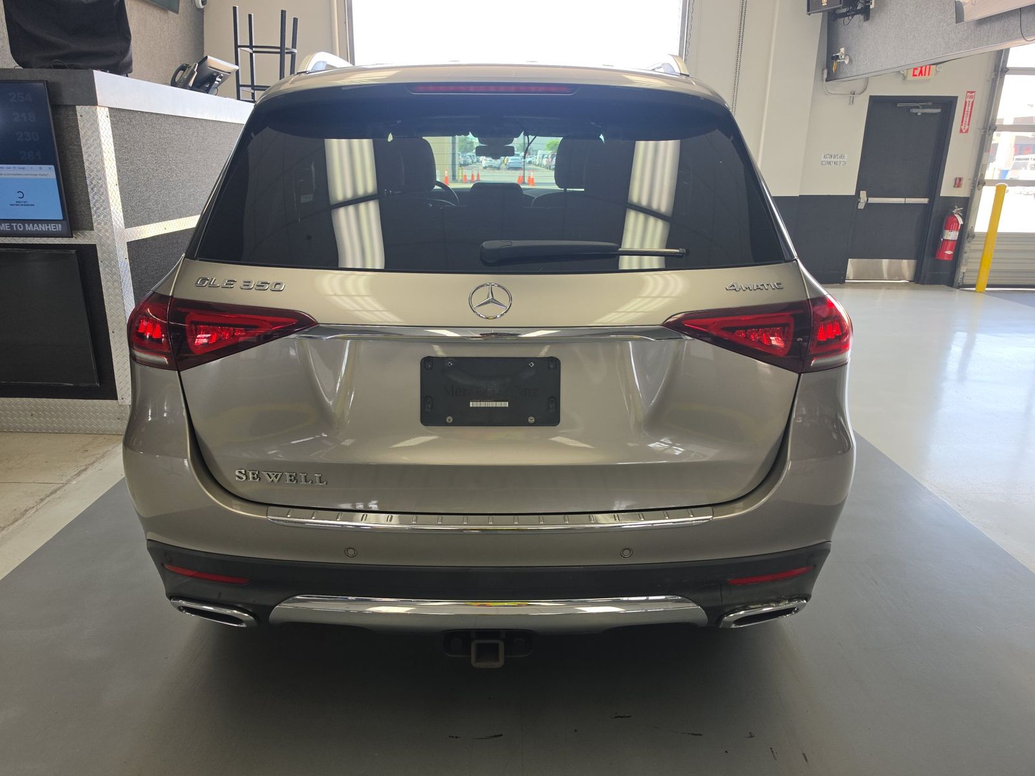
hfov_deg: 73.9
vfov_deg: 58.9
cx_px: 518
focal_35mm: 23
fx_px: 688
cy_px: 388
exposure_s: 1/119
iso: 19
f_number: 1.4
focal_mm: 6.5
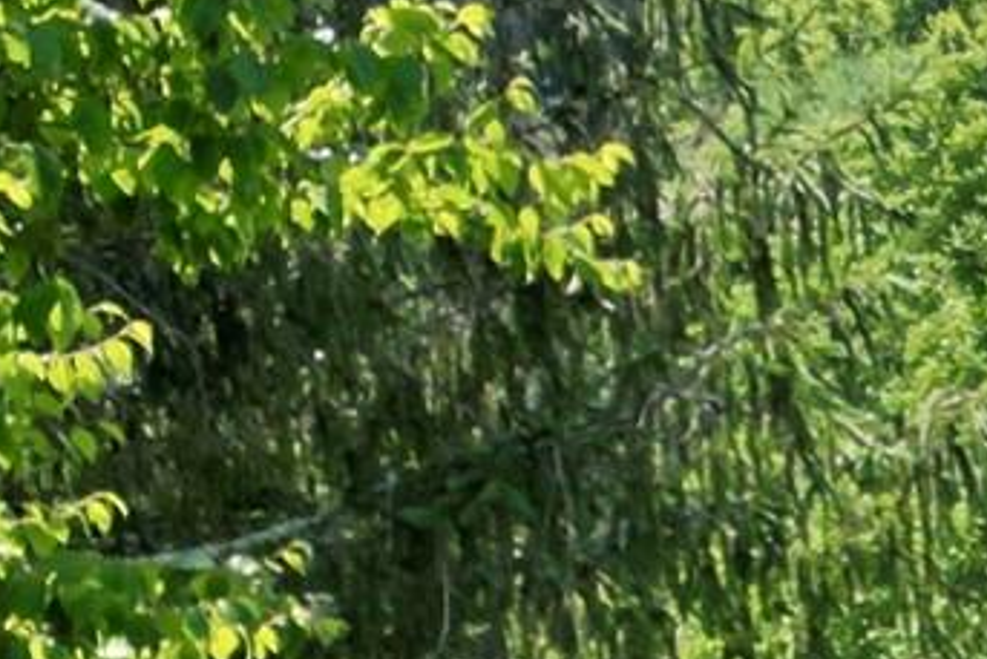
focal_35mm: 149
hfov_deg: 11.4
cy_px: 906
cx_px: 2383
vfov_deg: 9.0
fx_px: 4087
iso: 100
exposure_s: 1/2000
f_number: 1.7
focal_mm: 6.72
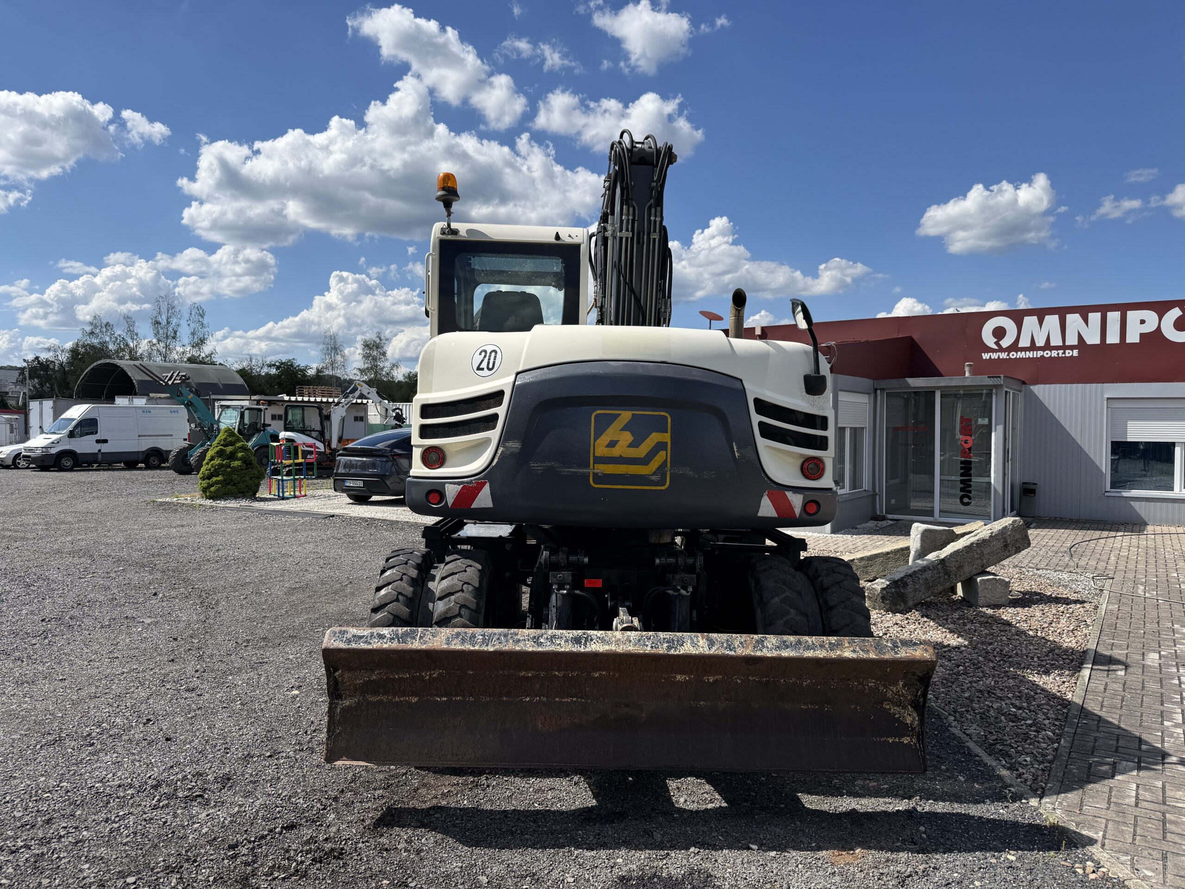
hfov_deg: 71.6
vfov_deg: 56.8
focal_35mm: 24
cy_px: 444
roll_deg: -0.4
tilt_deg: -0.3
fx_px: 822
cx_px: 592
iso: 80
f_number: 1.78
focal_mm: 6.76
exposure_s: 1/5319
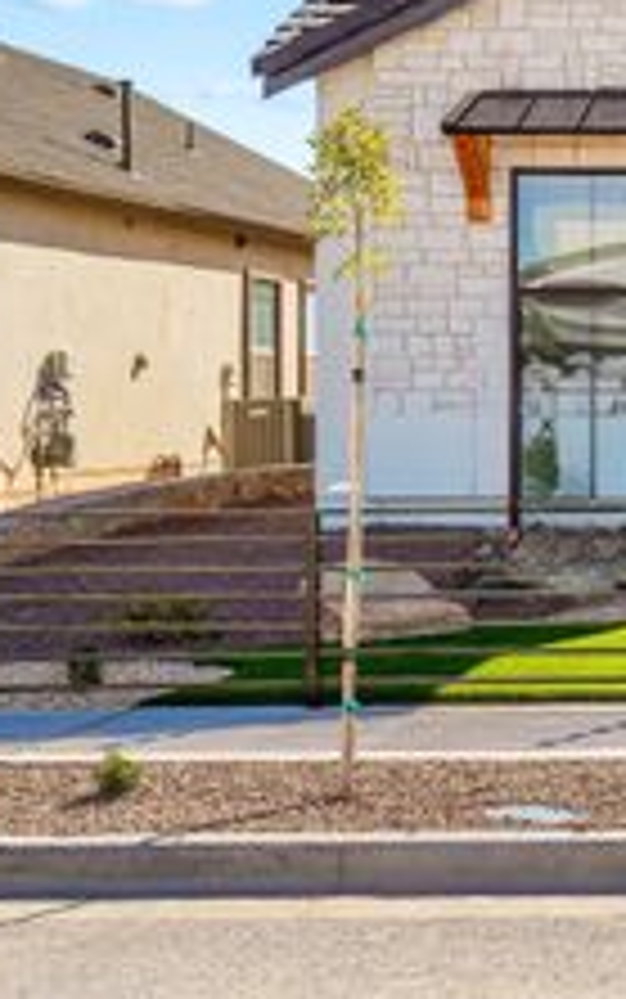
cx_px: 995
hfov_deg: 15.2
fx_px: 2126
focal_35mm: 78
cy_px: 380
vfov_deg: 26.4
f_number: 10
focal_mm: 34
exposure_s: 1/320
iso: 640
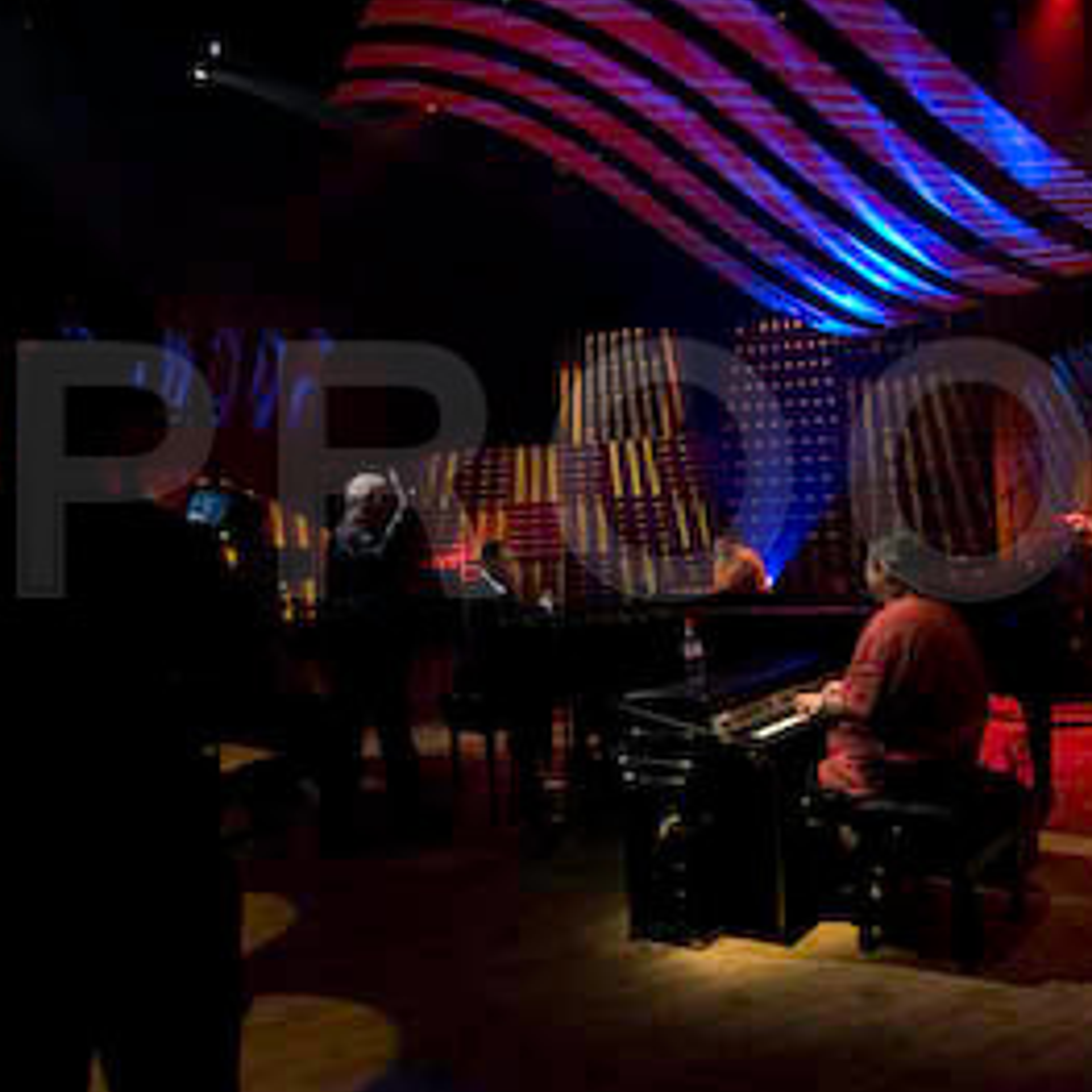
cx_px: 652
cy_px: 546
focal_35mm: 31
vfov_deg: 52.5
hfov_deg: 52.2
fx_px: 1106
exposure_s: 1/80
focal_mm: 16
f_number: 4
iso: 640
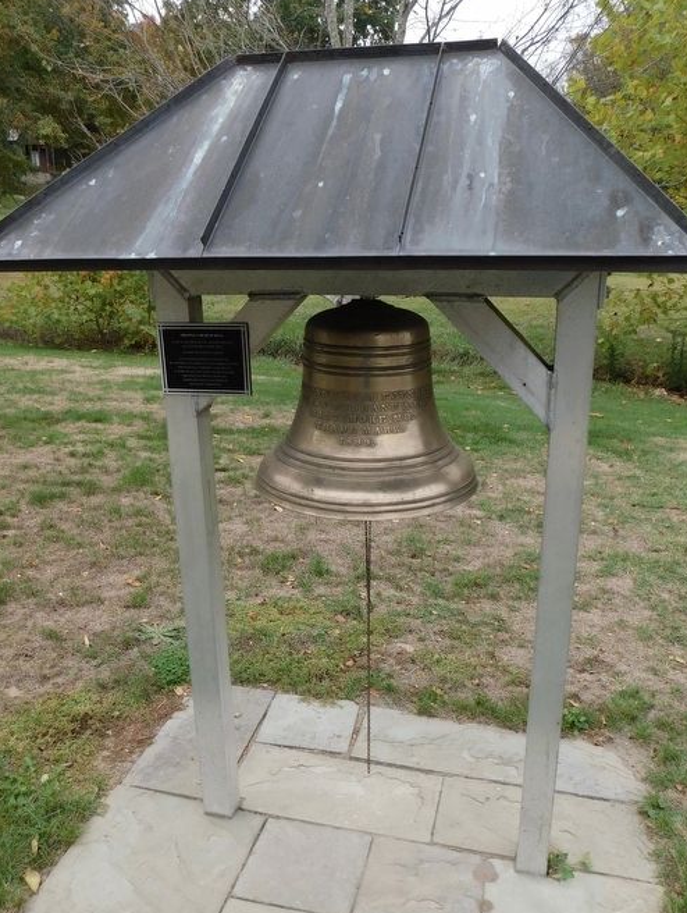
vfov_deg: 63.1
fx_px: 739
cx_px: 343
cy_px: 521
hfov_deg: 49.9
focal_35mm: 28
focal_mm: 4
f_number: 3
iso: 125
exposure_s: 1/500
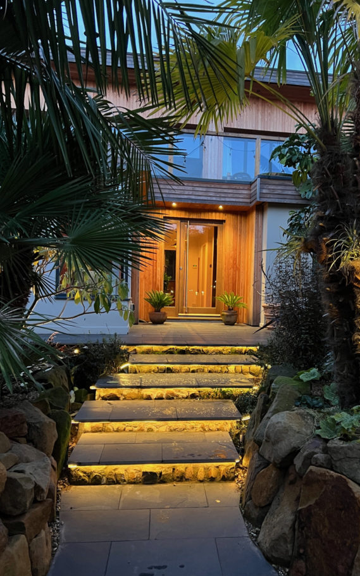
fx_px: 486
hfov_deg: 40.4
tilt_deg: +1.1
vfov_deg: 61.2
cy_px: 304
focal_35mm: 31
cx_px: 223
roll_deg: -1.7
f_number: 1.5
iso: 500
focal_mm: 5.7
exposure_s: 1/33
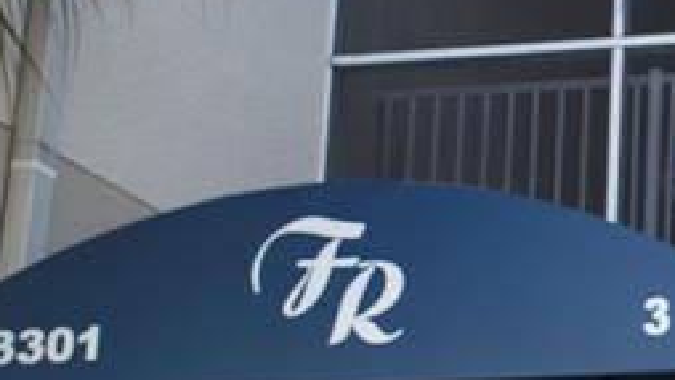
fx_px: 2112
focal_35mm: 118
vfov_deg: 10.3
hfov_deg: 16.9
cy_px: 276
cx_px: 925
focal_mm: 28
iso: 100
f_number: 5
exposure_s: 1/80
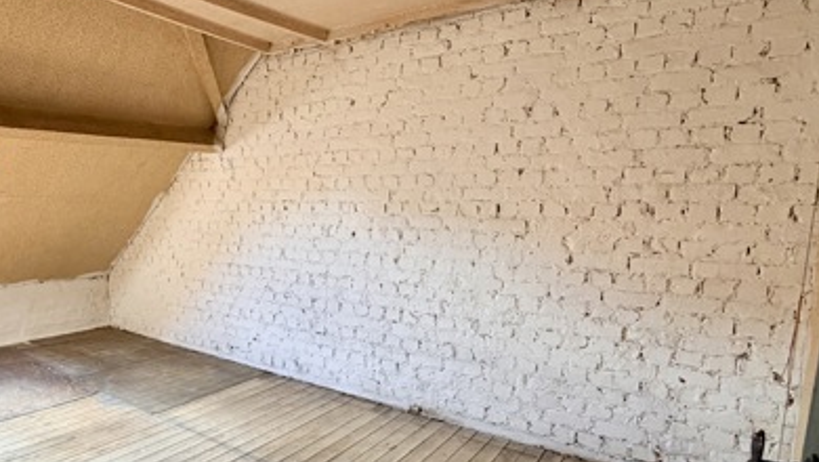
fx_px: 543
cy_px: 275
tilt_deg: -8.3
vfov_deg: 45.8
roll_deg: -0.6
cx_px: 286
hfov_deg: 72.2
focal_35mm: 25
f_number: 2.2
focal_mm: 2.22
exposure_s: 1/60
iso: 320
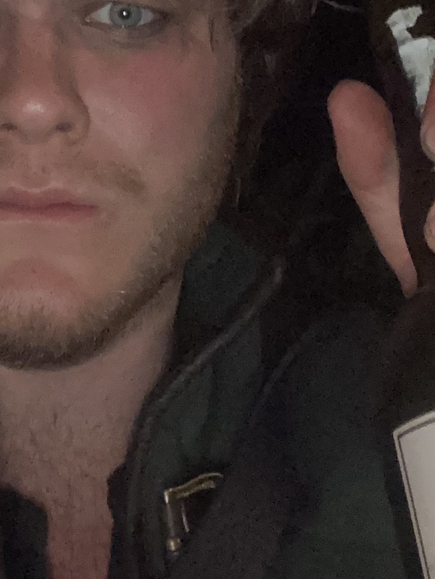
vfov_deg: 22.2
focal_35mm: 86
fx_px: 1440
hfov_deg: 17.0
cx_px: 53
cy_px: 56
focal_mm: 2.87
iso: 800
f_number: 2.2
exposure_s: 1/16
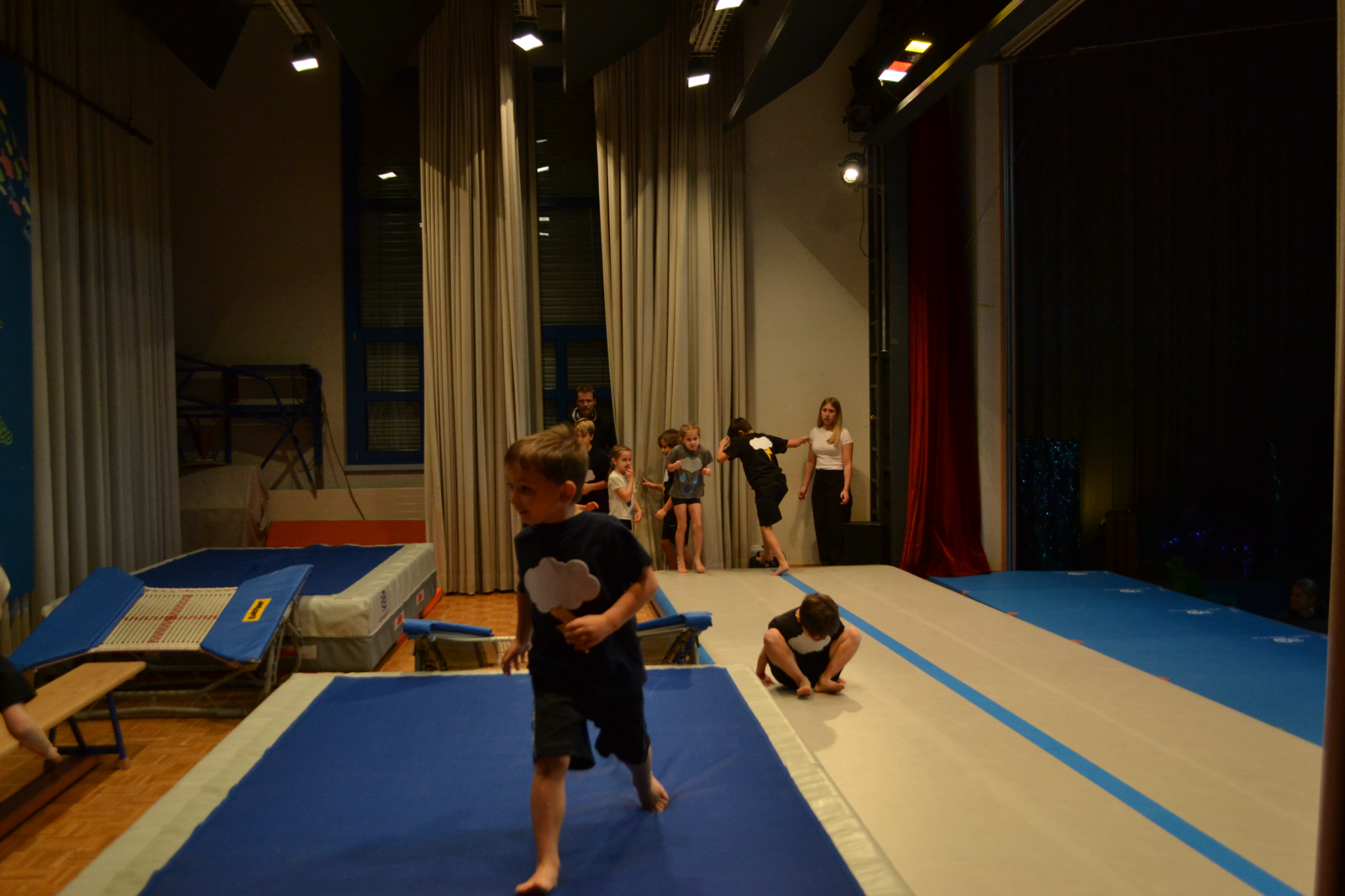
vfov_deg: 40.0
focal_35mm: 33
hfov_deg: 57.2
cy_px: 448
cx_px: 672
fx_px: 1233
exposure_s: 1/500
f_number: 4
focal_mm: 22
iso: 1250
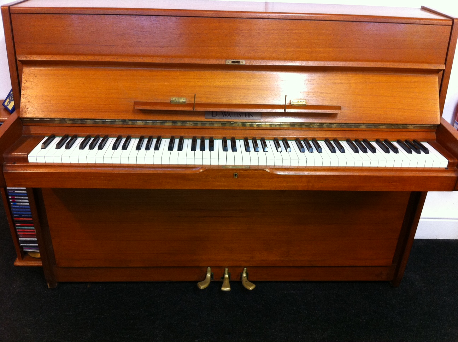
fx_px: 462
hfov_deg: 52.7
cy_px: 171
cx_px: 229
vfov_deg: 40.6
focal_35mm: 35
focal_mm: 3.85
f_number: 2.8
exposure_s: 1/17
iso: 160
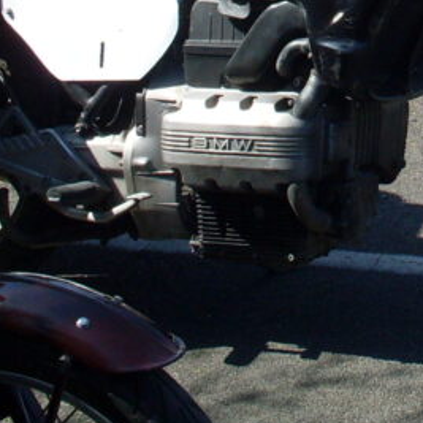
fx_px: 1783
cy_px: -177
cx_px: 632
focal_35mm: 129
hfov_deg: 12.8
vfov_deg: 12.9
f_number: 8.4
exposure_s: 1/125
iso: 80
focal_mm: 6.3
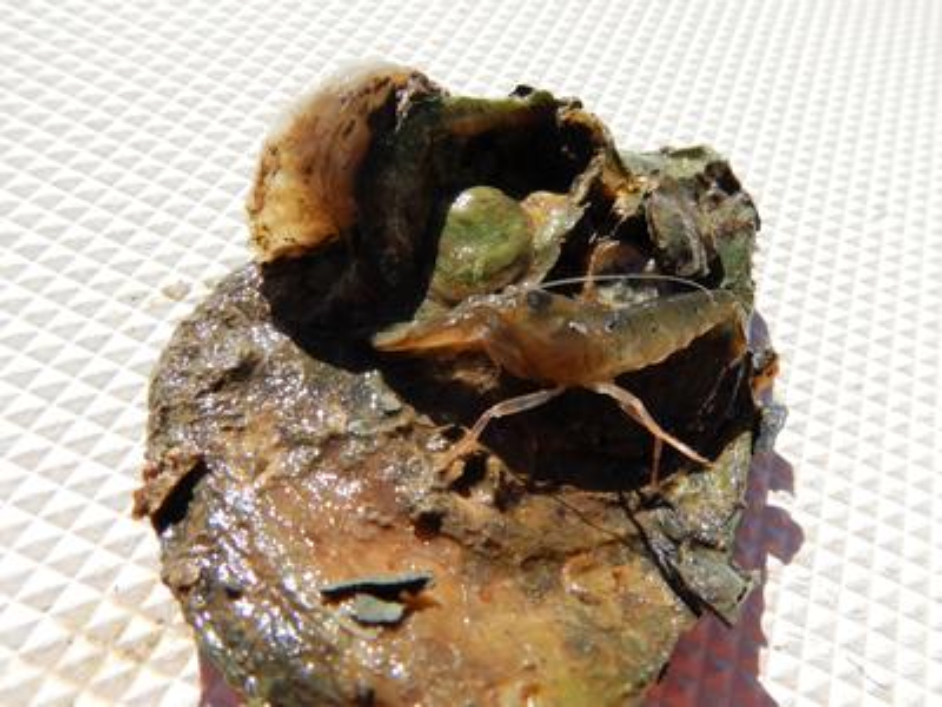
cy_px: 354
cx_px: 471
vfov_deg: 56.8
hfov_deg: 71.6
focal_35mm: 24
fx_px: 653
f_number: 4.1
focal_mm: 4.3
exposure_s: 1/1250
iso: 125
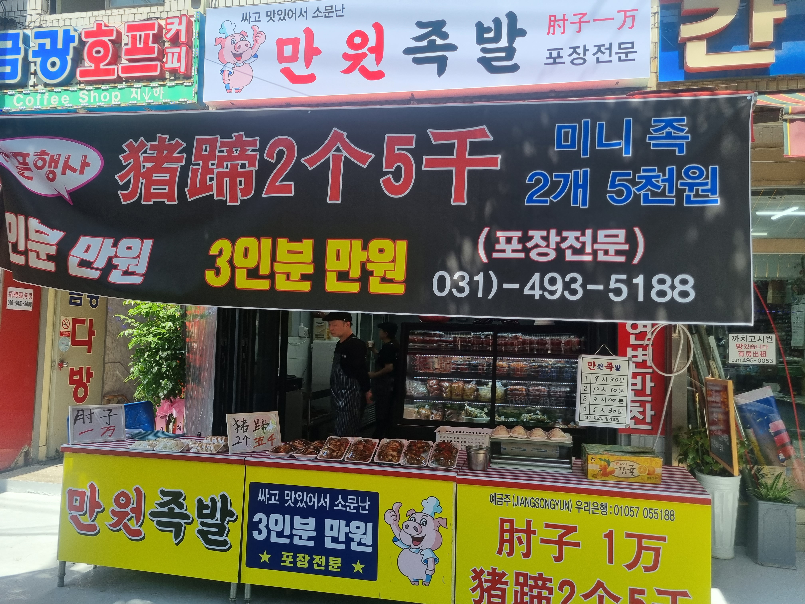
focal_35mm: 26
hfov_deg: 67.3
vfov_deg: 53.1
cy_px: 302
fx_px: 605
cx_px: 402
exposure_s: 1/1048
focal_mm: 5.4
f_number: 1.8
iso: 50
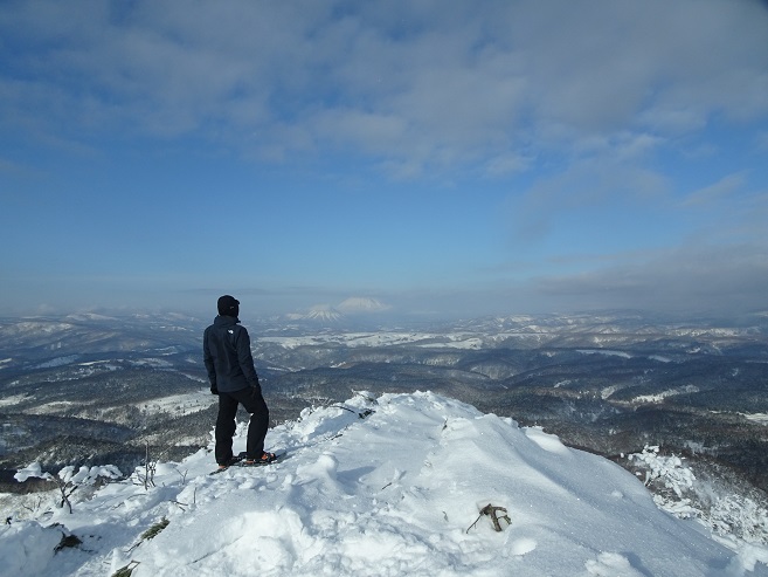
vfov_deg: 54.9
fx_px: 555
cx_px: 384
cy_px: 288
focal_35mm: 25
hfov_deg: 69.4
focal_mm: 4.25
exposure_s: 1/2000
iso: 80
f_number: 3.5
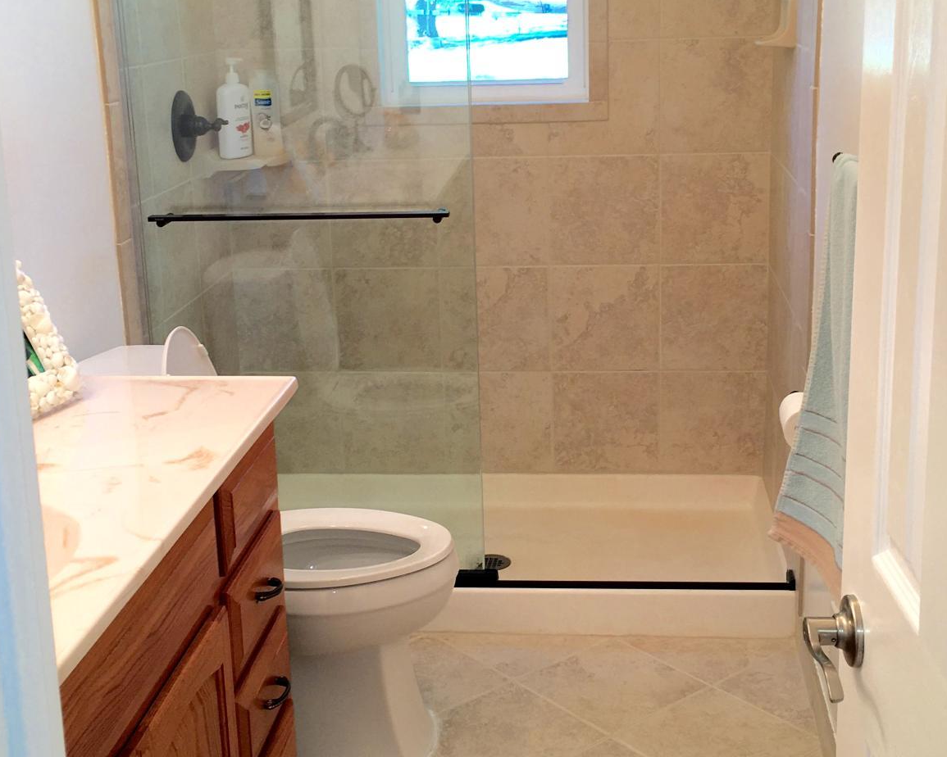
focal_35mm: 49
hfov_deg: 38.0
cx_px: 488
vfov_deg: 30.8
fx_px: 1373
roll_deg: +1.8
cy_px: 331
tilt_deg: -13.7
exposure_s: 1/30
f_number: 2.2
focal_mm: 4.15
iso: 25
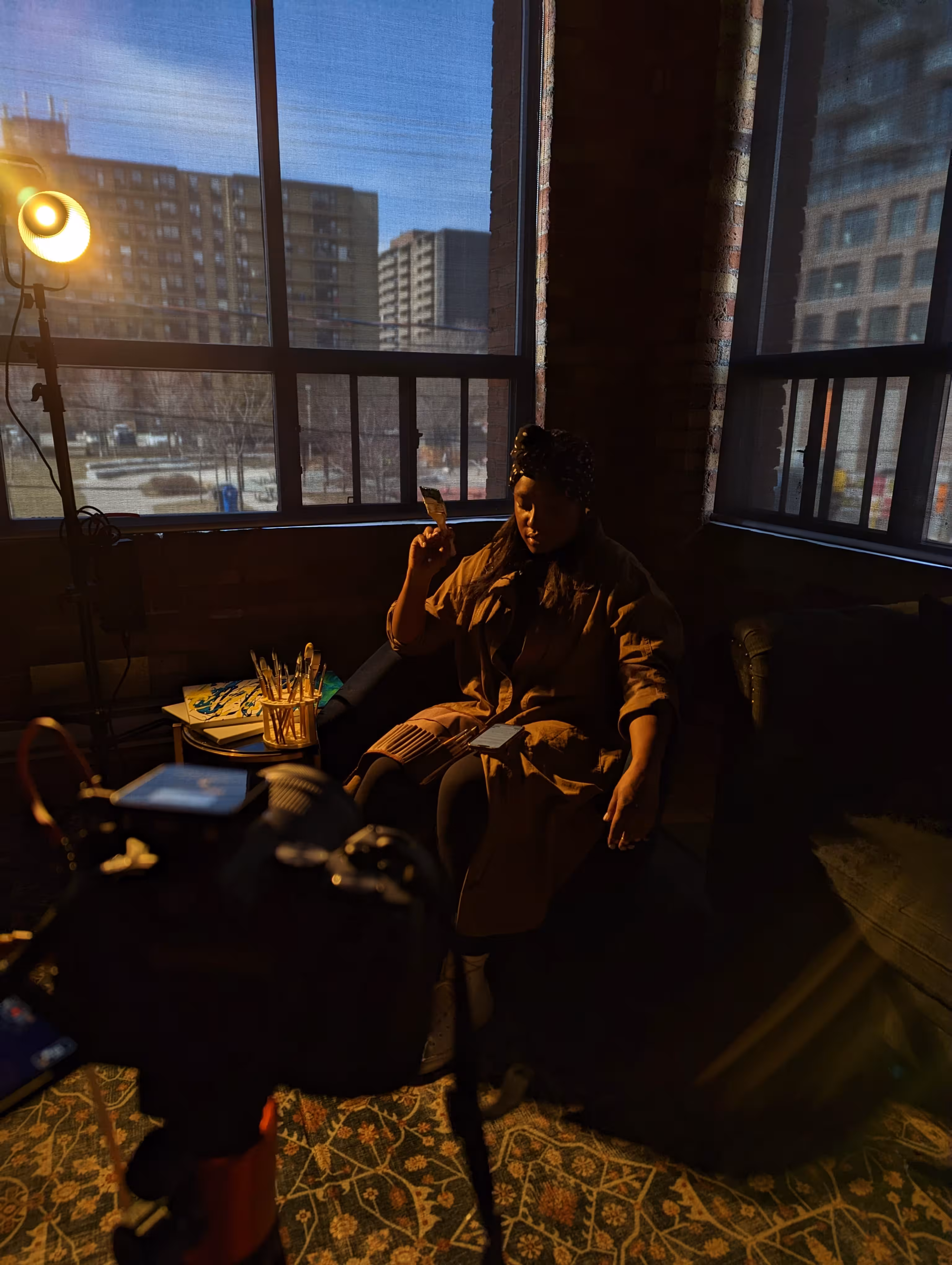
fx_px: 878
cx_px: 476
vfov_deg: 71.5
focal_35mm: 24
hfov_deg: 56.9
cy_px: 632
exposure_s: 1/686
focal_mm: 6.81
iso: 47
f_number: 1.85
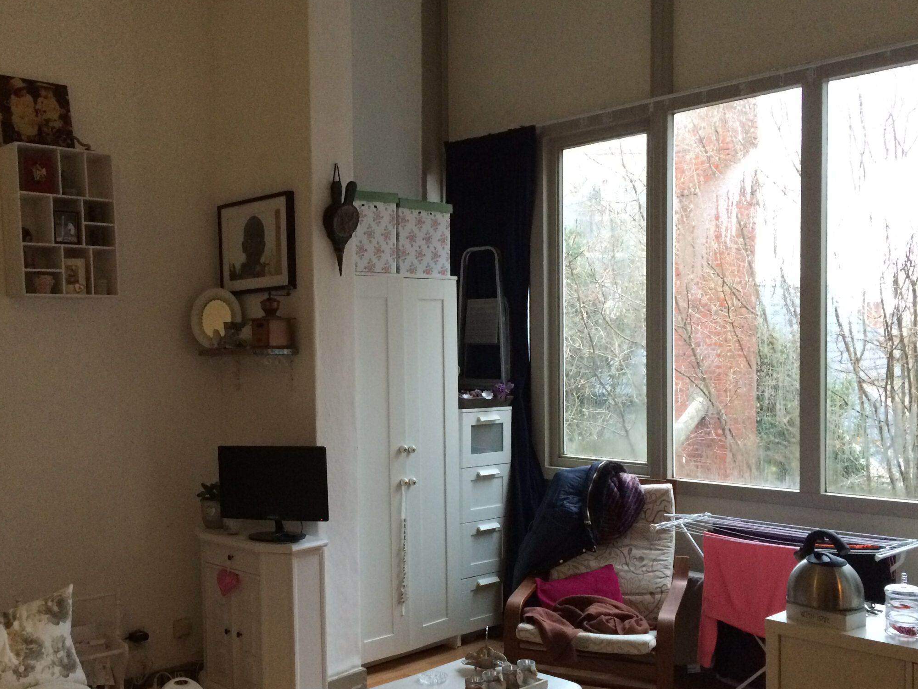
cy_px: 391
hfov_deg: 49.8
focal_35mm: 37
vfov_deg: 38.6
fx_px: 981
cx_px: 363
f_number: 2.2
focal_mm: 4.15
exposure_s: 1/30
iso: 320
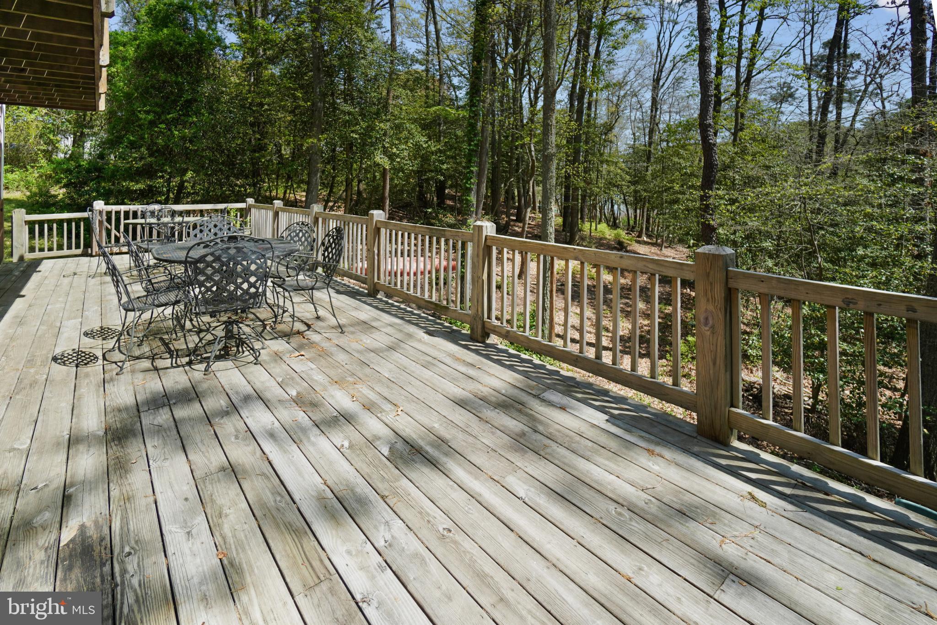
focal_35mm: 15
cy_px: 312
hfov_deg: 100.4
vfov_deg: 77.3
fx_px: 390
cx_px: 468
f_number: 4
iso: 125
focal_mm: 10
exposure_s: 1/500
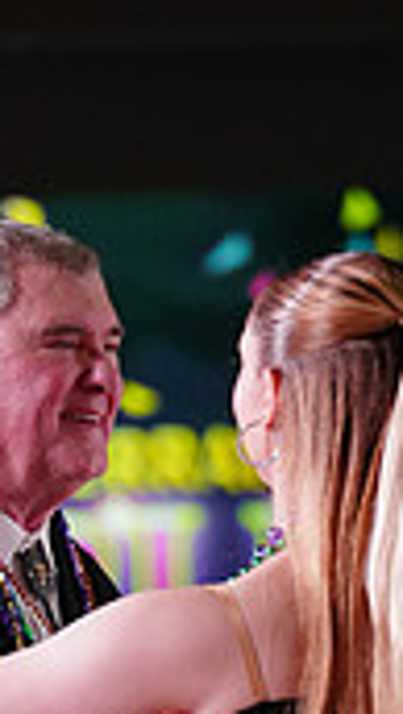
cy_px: 1146
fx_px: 8380
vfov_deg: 4.8
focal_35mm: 442
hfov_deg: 2.8
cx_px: 131
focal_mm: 125
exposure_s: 1/500
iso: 2000
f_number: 2.8
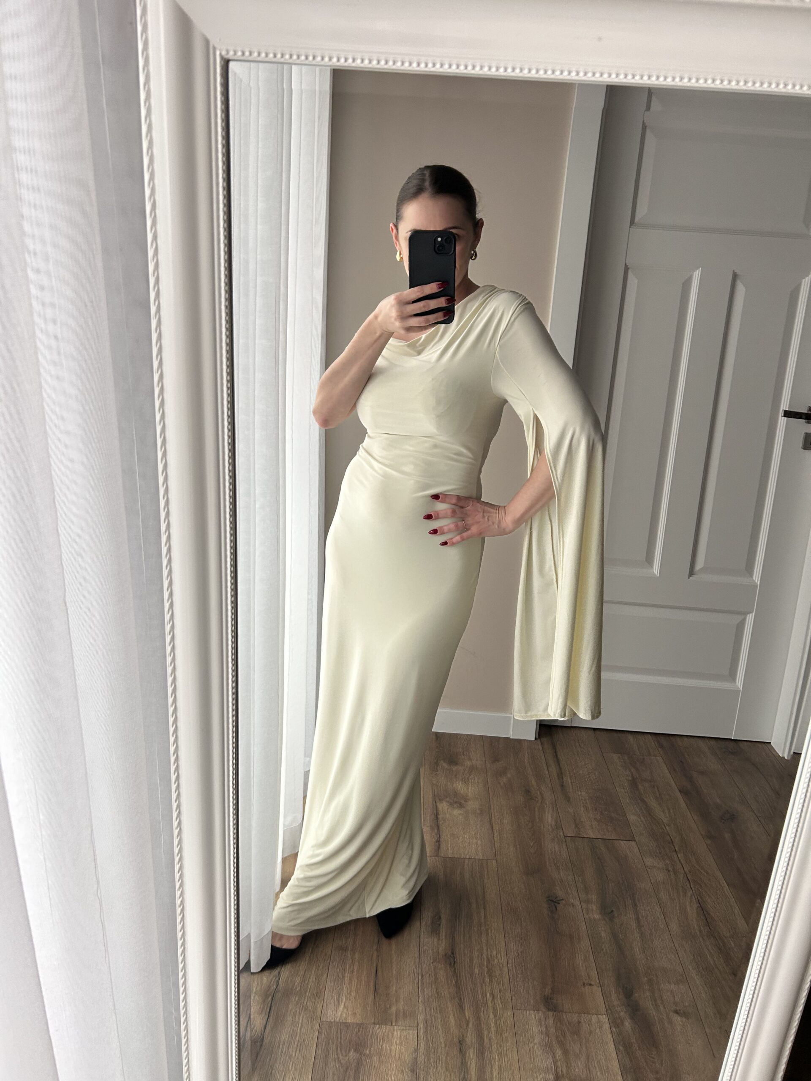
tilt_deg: -23.0
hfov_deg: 53.1
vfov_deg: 67.3
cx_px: 406
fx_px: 812
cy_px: 540
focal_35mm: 26
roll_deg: -2.6
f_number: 1.5
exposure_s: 1/80
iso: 125
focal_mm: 5.7
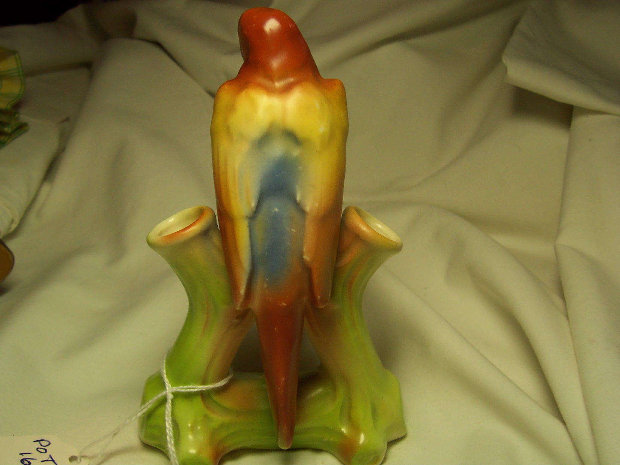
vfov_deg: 38.7
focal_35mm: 37
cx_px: 310
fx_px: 663
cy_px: 232
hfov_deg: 50.1
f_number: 2.8
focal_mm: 5.6
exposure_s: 1/125
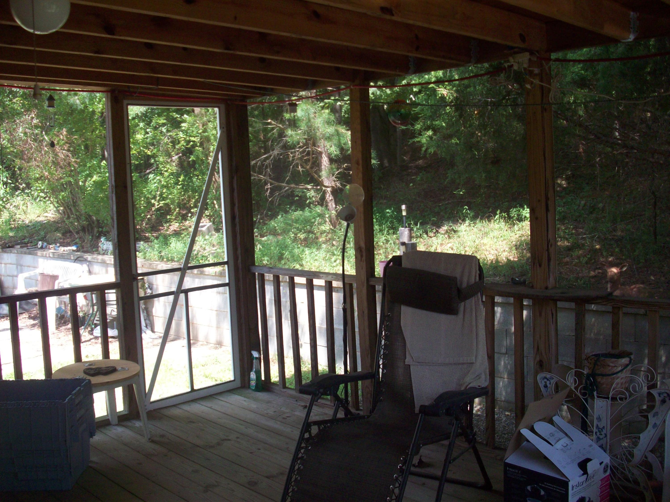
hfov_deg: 50.1
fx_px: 716
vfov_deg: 38.7
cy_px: 251
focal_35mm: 37
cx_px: 335
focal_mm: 6.2
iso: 80
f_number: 2.8
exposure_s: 1/85.4
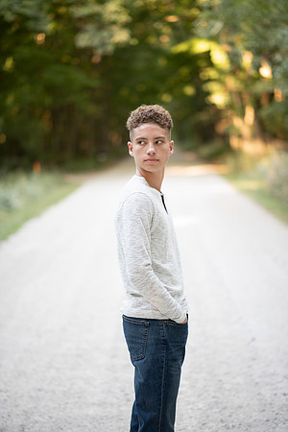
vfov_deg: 23.9
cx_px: 144
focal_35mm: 85
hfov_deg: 16.1
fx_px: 1020
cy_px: 216
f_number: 1.8
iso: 250
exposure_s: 1/160
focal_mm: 85
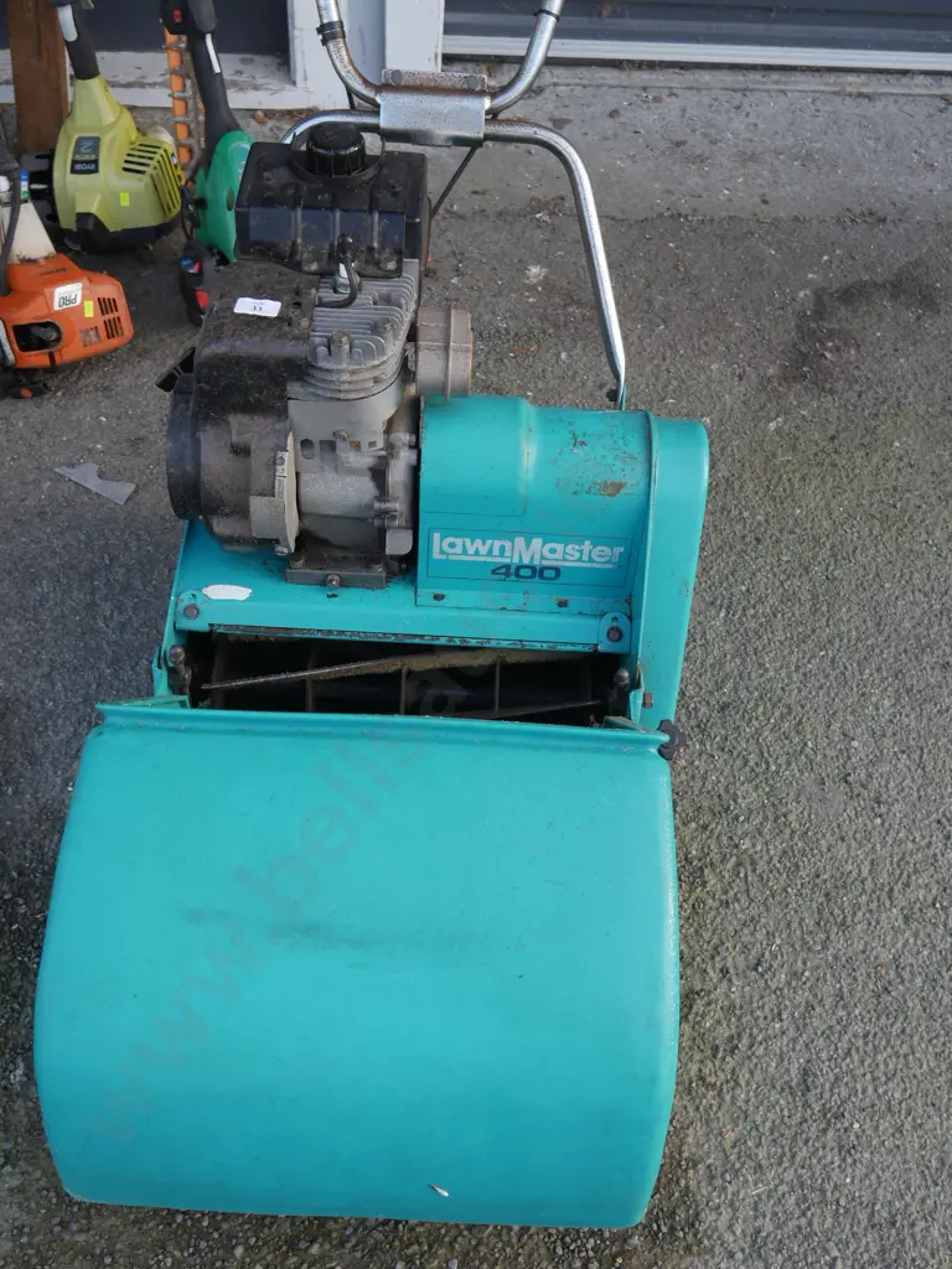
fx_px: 1173
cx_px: 476
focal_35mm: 32
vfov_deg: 56.8
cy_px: 634
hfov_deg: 44.2
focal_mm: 16
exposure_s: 1/125
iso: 200
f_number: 4
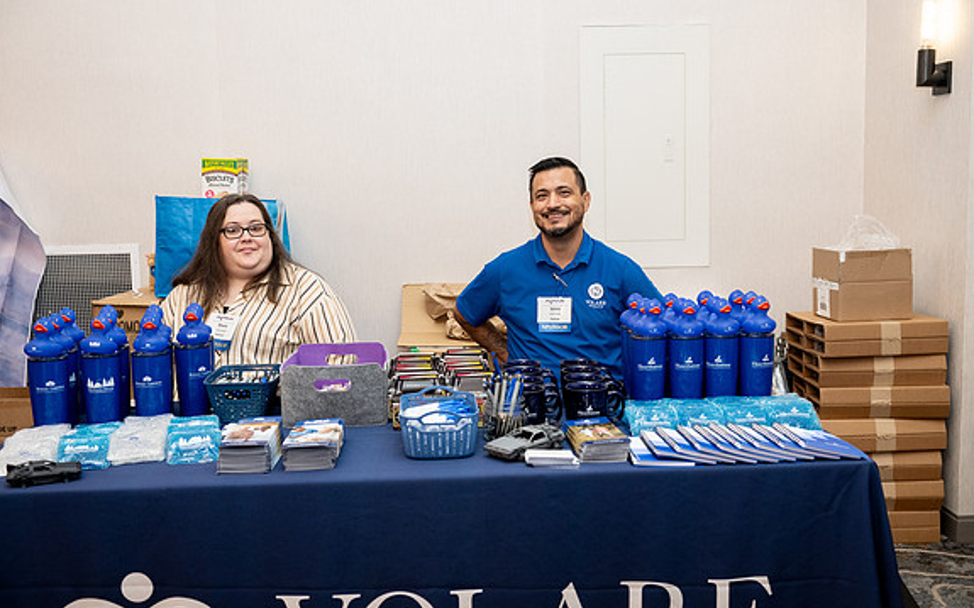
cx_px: 484
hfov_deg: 54.0
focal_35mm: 36
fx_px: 955
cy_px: 285
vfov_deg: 35.3
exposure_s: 1/320
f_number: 4
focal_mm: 35
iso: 2000
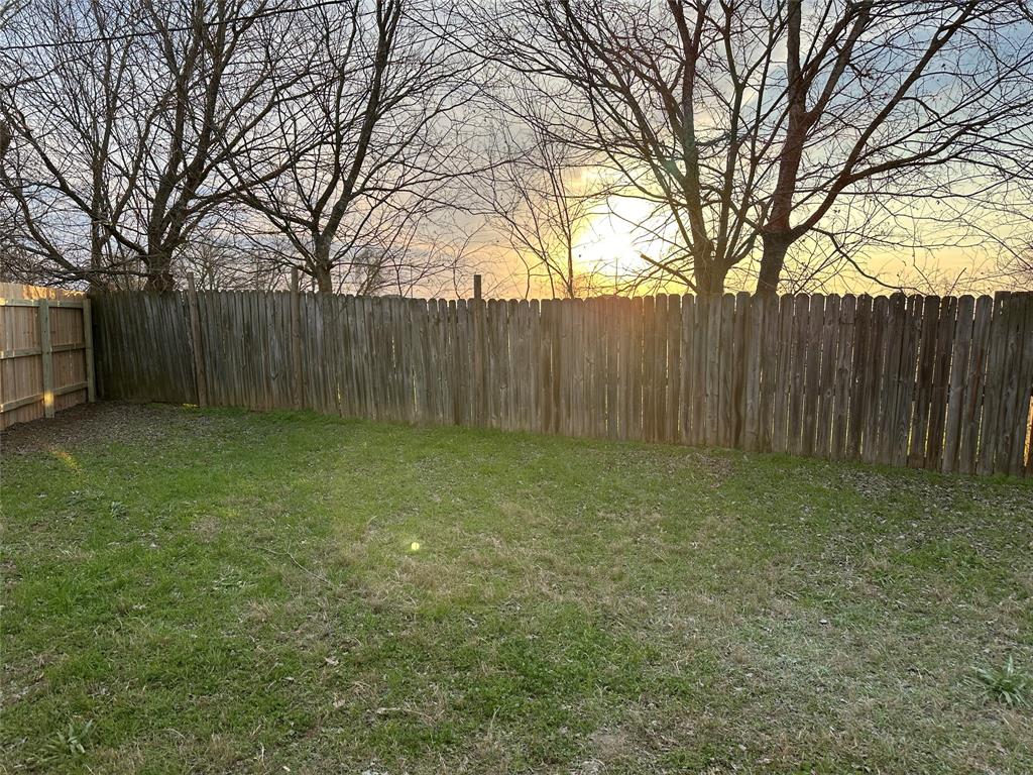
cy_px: 388
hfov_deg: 71.6
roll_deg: -1.8
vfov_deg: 56.8
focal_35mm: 24
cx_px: 516
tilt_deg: -5.5
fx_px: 716
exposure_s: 1/1272
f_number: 1.78
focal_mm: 6.86
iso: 80
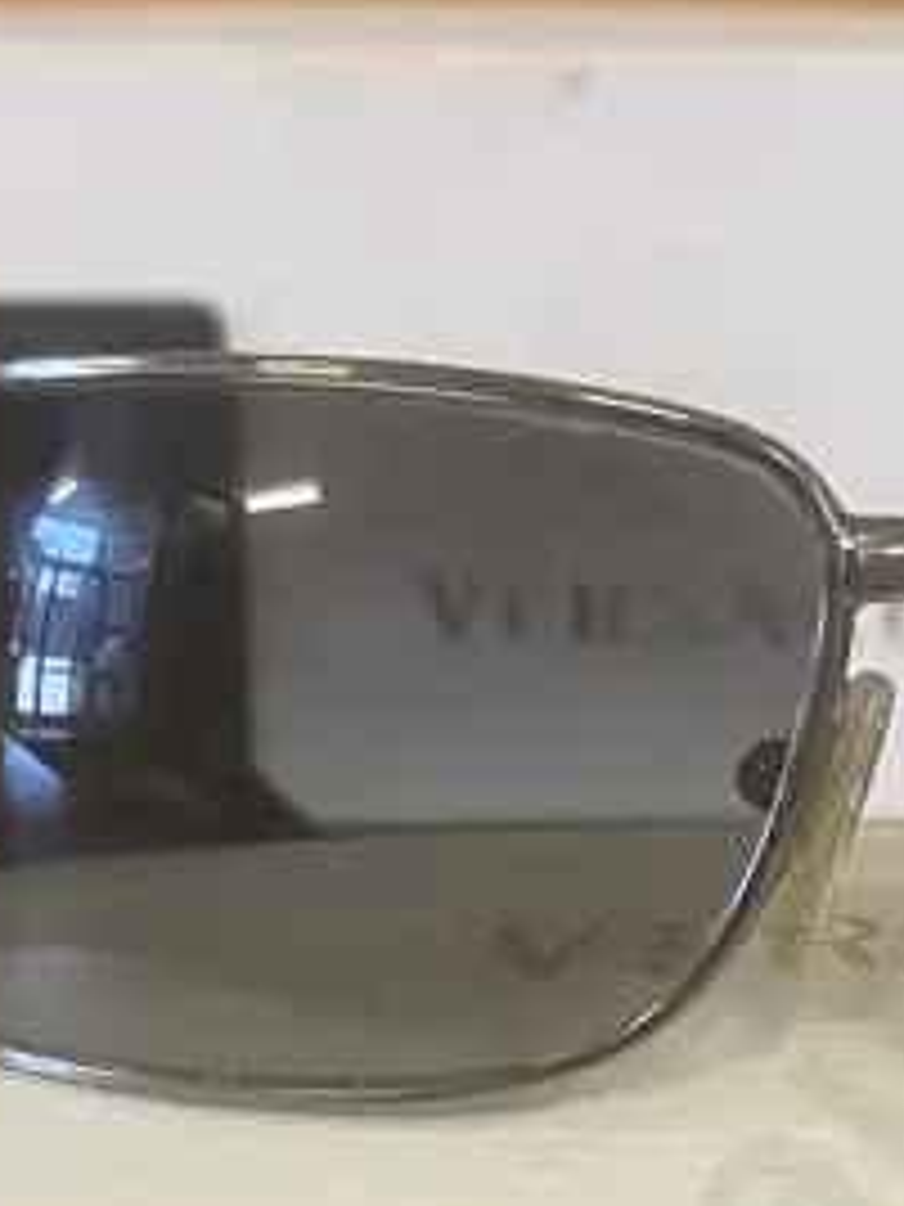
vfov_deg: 18.3
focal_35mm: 107
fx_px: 3726
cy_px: 909
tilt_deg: -14.7
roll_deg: +0.1
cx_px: 1012
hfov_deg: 13.5
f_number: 1.8
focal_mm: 3.99
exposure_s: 1/50
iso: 200
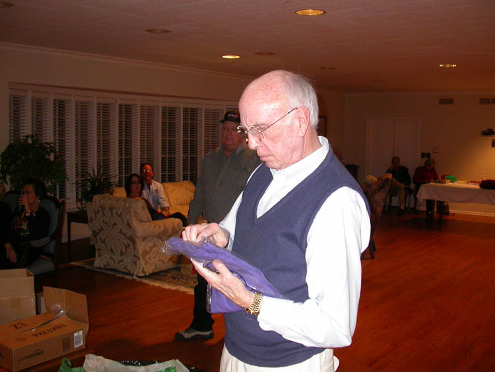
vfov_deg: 37.7
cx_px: 248
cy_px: 186
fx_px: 544
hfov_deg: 49.0
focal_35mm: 38
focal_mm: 7.85
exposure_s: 1/60
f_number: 2.6
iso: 200
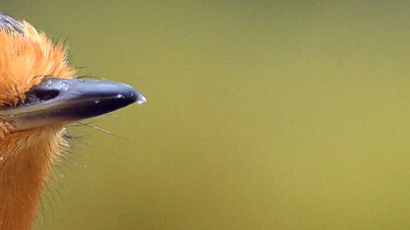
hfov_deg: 0.5
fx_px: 50992
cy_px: 525
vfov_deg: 0.3
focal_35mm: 4691
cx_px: -371
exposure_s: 1/320
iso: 800
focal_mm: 500
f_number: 4
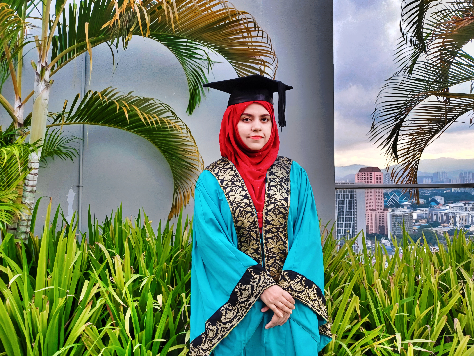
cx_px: 237
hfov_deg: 69.4
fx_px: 342
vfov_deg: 54.9
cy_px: 178
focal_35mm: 25
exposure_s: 1/50
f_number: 1.8
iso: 64
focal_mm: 4.65
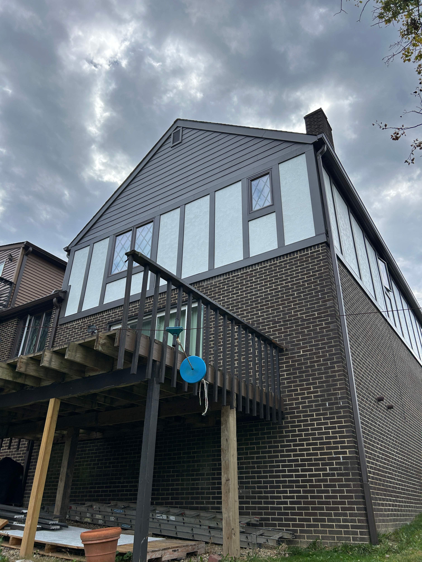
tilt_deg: +26.6
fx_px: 423
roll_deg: +0.8
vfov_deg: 67.3
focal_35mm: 26
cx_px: 211
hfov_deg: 53.1
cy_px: 281
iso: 50
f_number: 1.5
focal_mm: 5.7
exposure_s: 1/2165
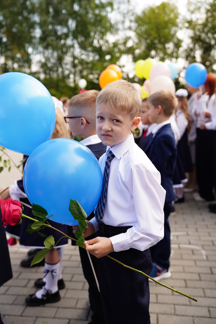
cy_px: 162
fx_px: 315
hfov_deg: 37.9
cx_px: 108
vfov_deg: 54.4
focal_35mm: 35
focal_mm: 35
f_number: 2.8
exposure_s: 1/1000
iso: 250
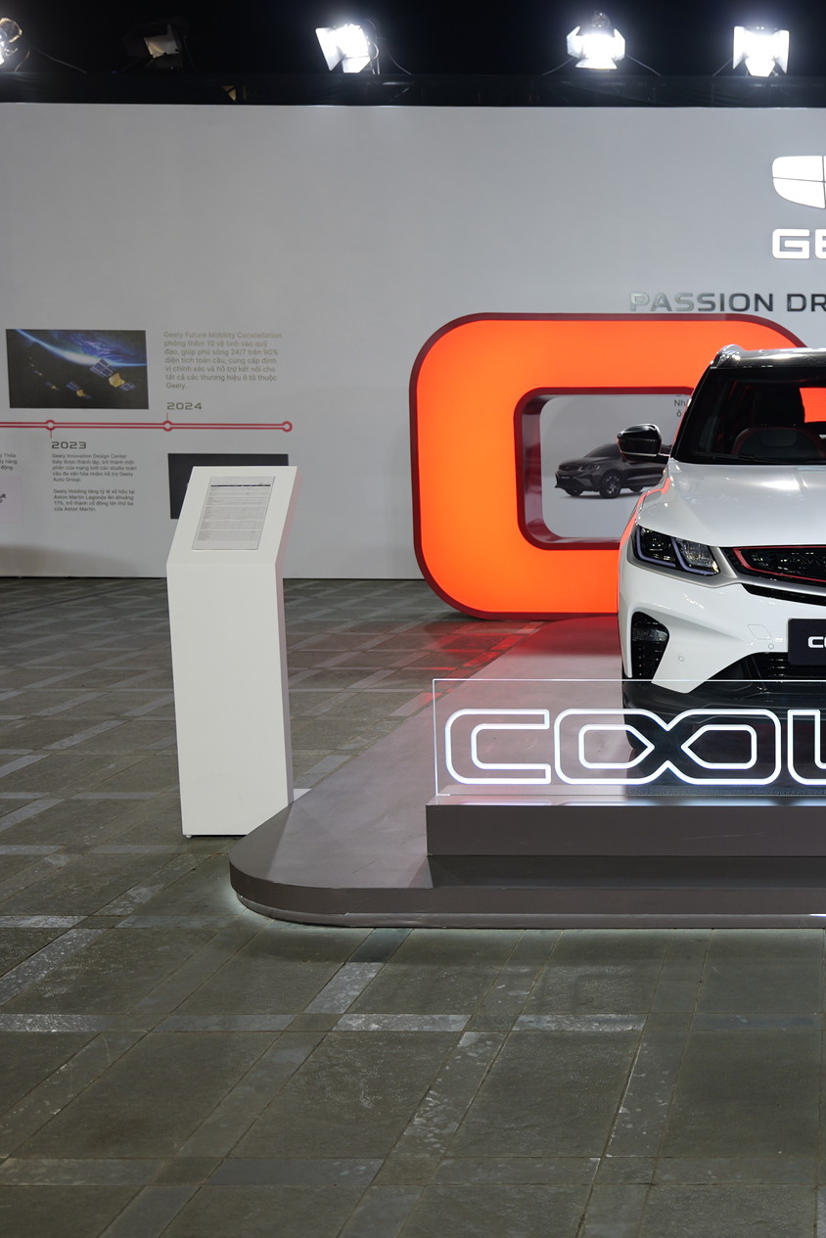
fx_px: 1513
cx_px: 853
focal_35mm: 44
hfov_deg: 28.4
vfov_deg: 44.5
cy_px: 618
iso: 250
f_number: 2.8
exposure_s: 1/60
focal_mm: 29
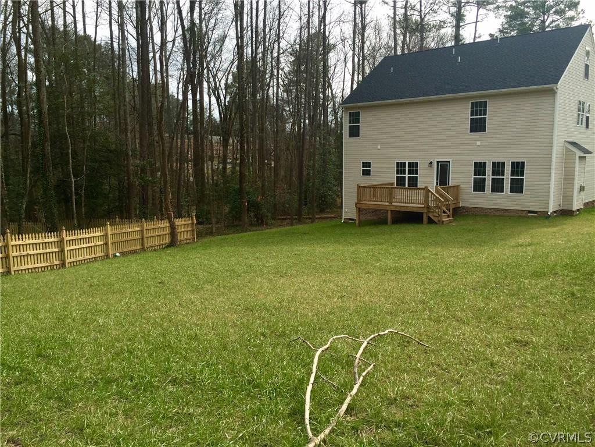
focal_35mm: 29
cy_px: 224
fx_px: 498
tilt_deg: -7.9
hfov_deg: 61.7
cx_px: 298
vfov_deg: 48.2
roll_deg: +0.2
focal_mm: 4.15
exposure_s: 1/670
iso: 32
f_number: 2.2
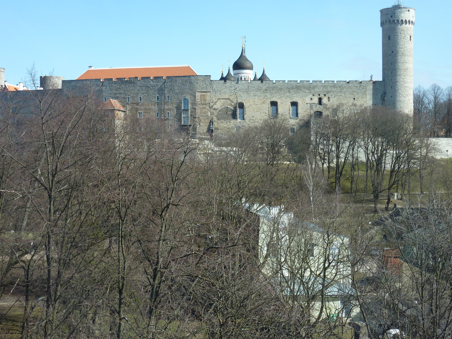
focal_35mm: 59
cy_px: 170
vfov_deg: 24.8
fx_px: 770
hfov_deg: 32.7
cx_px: 226
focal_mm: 9.7
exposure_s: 1/320
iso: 80
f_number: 3.9
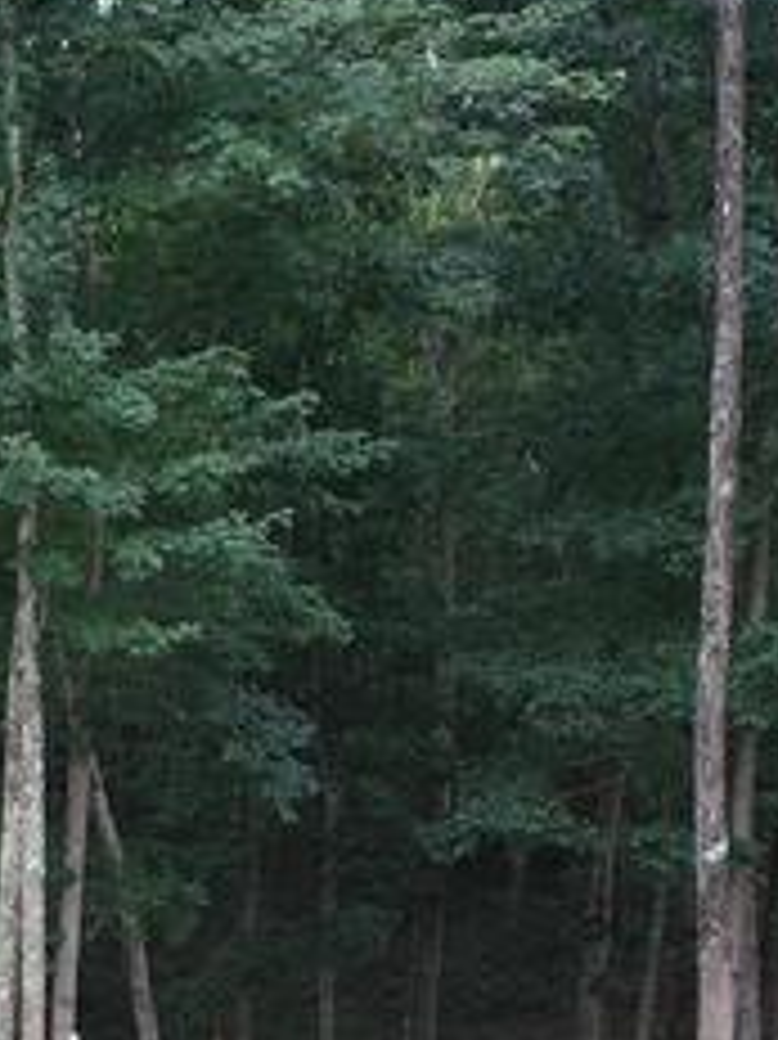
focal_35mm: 72
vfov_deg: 25.1
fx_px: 2160
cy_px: 1157
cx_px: 85
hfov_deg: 20.0
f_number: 2.4
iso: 125
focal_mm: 4.3
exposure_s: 1/120
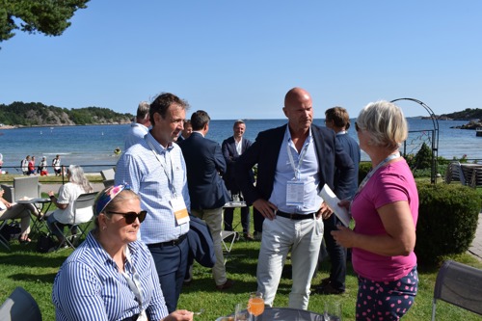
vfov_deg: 43.6
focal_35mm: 30
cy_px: 160
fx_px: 402
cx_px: 241
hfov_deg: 61.9
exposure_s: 1/800
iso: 800
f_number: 14
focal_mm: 20
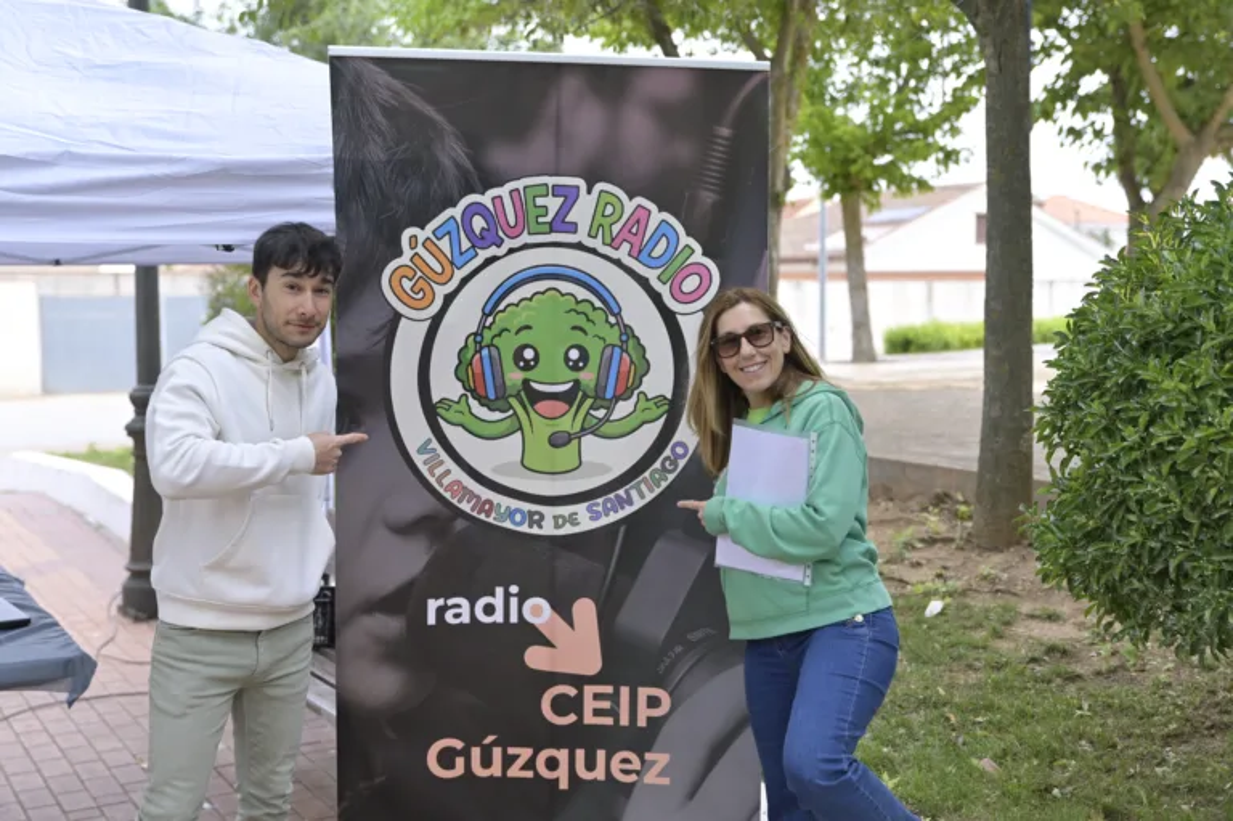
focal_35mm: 48
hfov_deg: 41.1
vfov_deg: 28.0
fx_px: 1643
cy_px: 410
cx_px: 616
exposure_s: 1/320
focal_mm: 48
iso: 280
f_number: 2.8
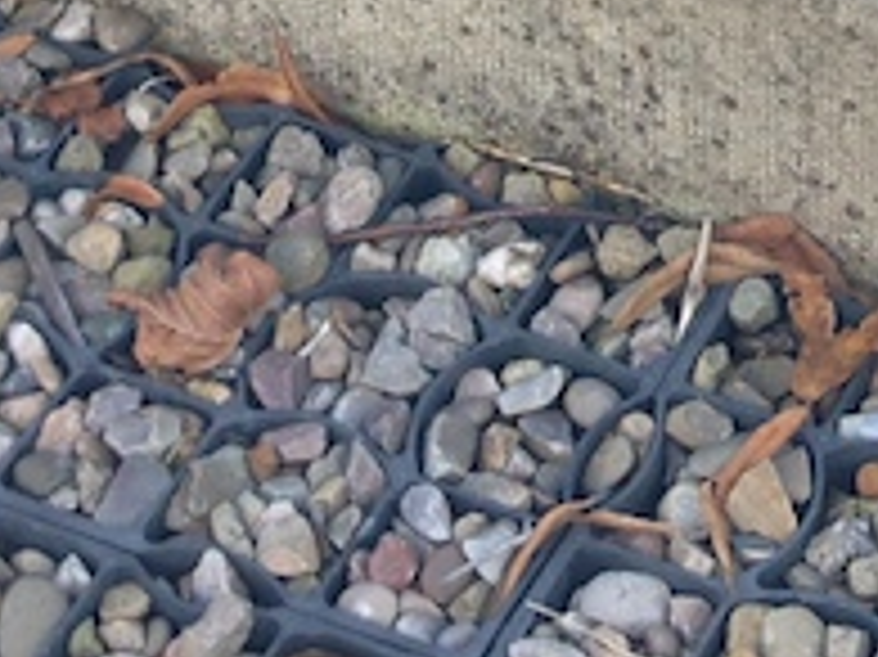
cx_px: 1076
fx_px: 4385
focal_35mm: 173
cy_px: -1062
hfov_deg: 11.2
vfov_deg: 7.8
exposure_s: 1/164
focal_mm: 4.12
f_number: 2.4
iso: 50
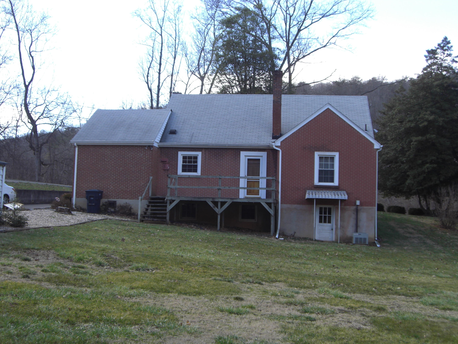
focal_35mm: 47
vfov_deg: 30.9
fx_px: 622
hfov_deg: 40.4
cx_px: 229
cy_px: 172
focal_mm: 7.6
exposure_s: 1/250
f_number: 3
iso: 64
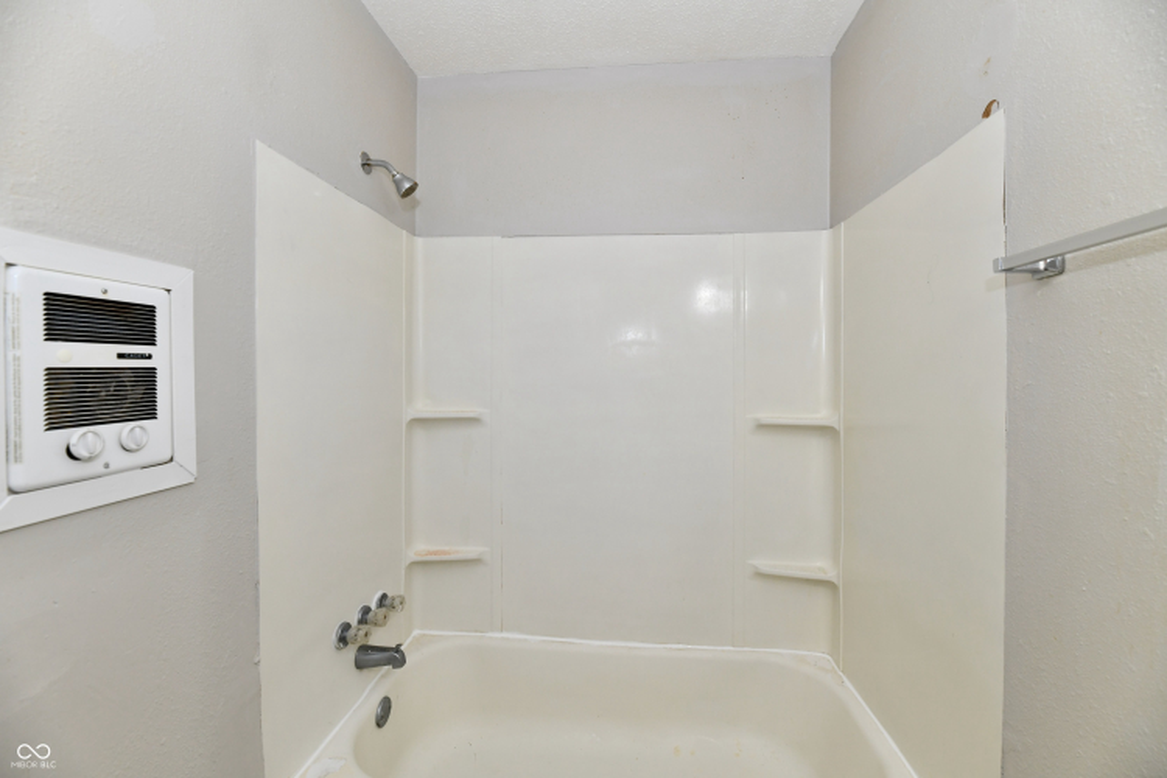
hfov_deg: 104.3
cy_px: 389
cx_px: 584
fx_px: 454
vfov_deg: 81.2
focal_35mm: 14
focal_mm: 14
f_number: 6.3
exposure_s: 1/60
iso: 640
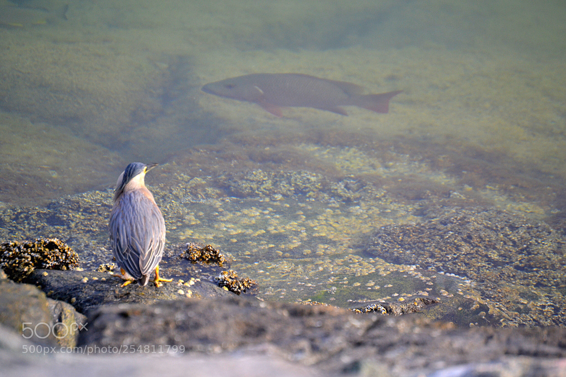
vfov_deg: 4.6
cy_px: 188
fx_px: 4715
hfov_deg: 6.9
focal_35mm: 300
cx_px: 283
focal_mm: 200
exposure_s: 1/500
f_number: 5.6
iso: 400
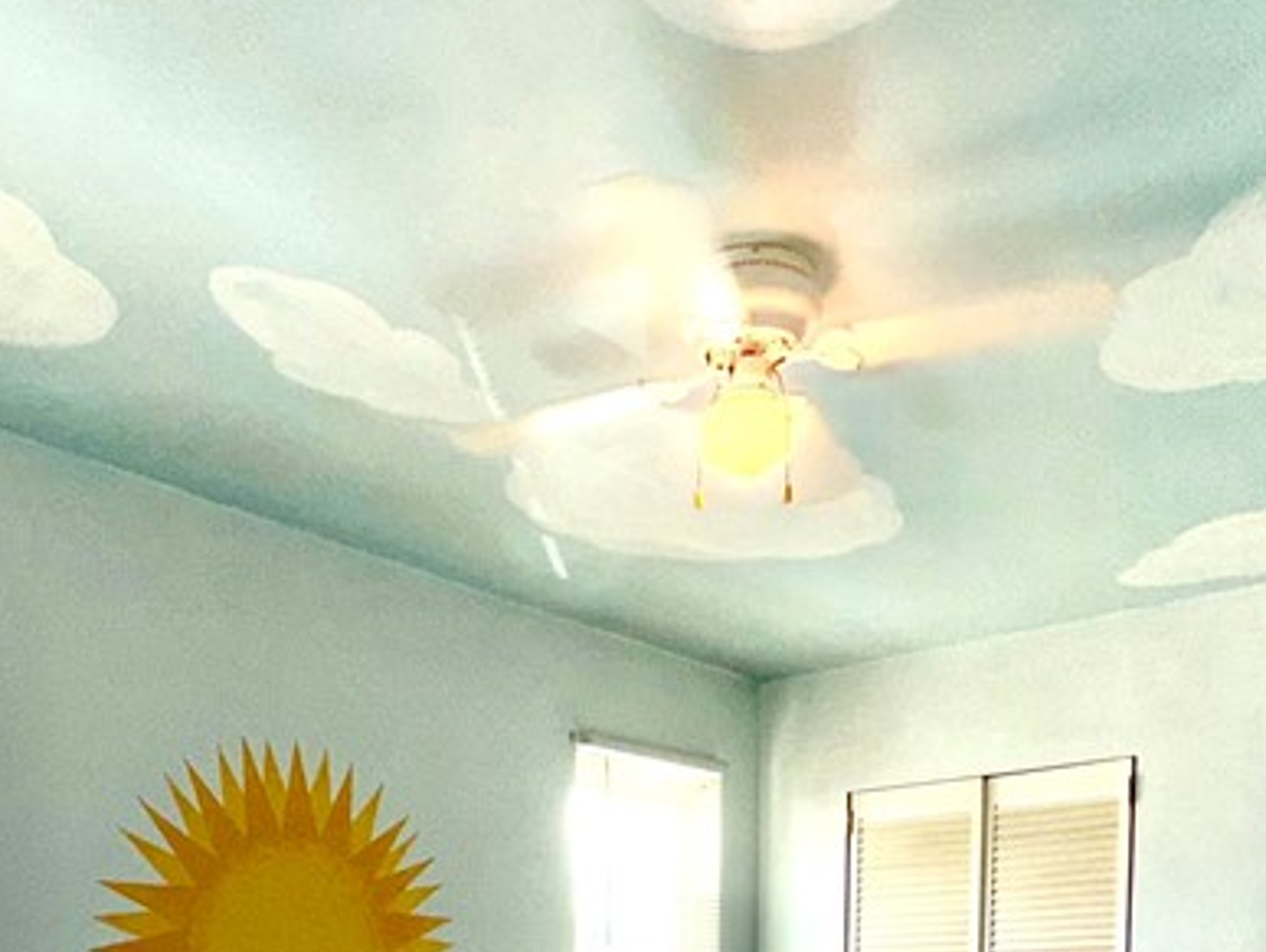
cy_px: 1102
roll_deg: -0.7
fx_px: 1354
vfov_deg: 32.8
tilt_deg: -3.3
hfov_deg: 50.0
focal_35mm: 37
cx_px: 572
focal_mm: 2.22
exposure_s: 1/122
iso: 16
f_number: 2.2
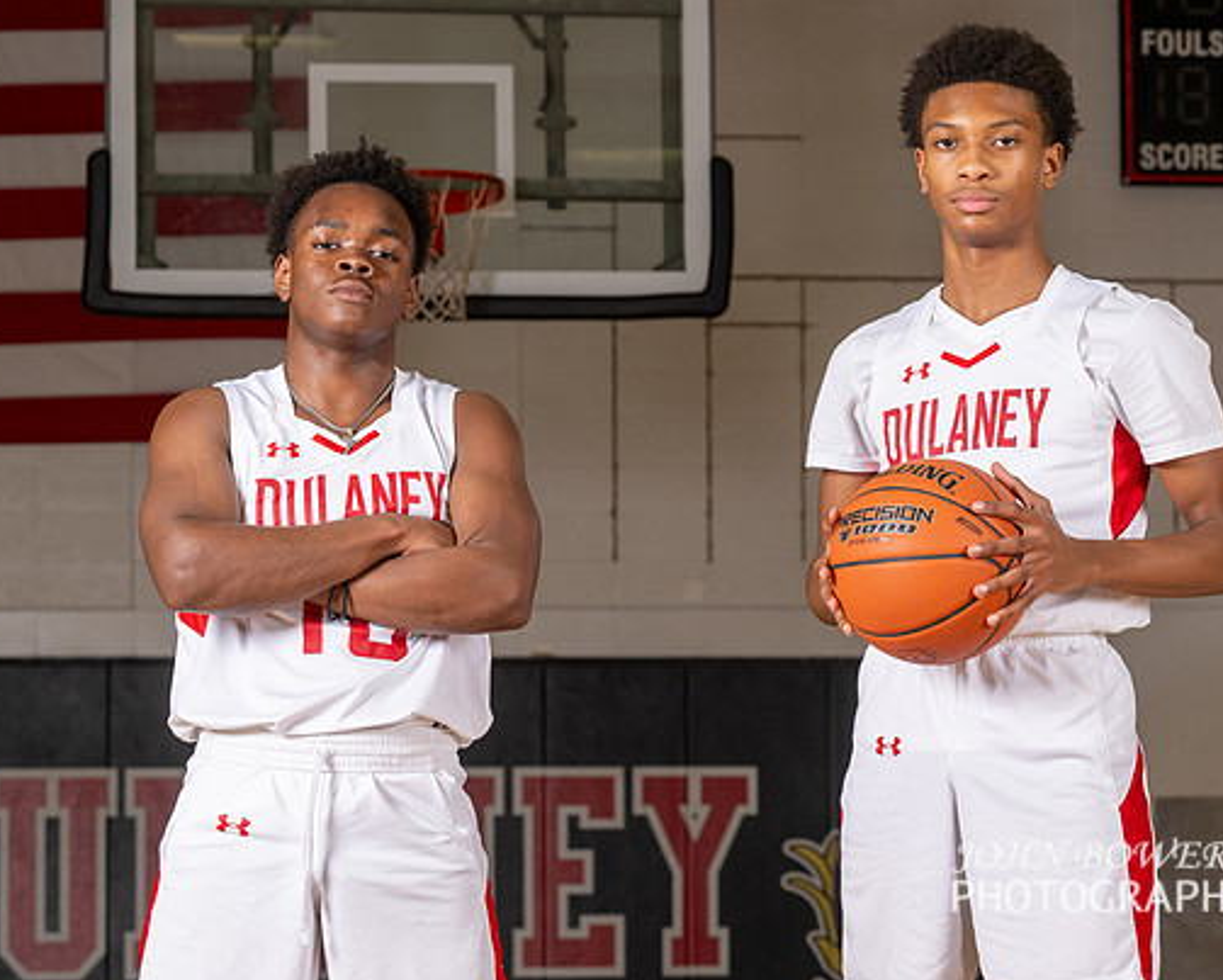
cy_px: 539
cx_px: 862
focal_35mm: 141
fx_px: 5107
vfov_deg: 11.0
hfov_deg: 13.6
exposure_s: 1/125
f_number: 6.3
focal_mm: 70
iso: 250
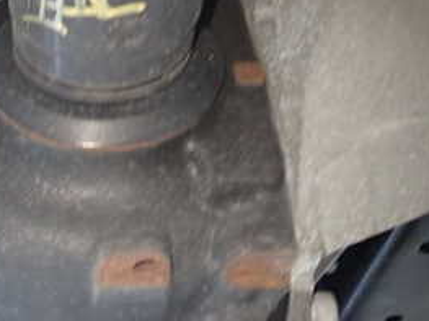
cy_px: 270
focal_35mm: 57
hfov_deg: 31.2
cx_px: -2
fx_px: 706
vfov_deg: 25.1
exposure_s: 1/25
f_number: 2
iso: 800
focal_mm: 4.5
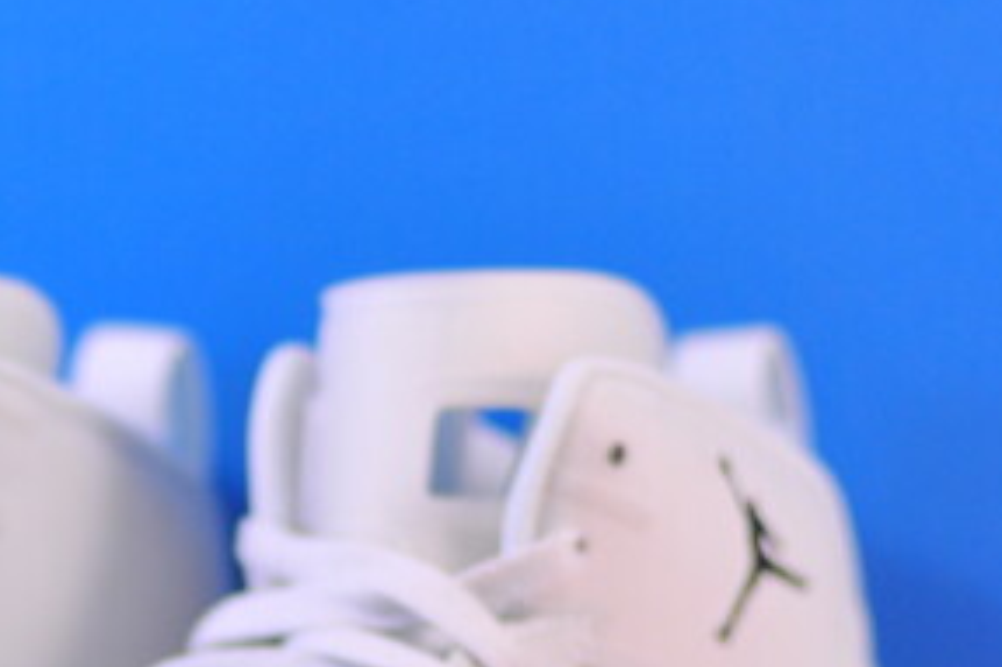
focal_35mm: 209
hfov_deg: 9.8
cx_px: -7
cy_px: 704
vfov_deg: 6.5
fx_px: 5814
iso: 250
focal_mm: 50
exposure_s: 1/320
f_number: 2
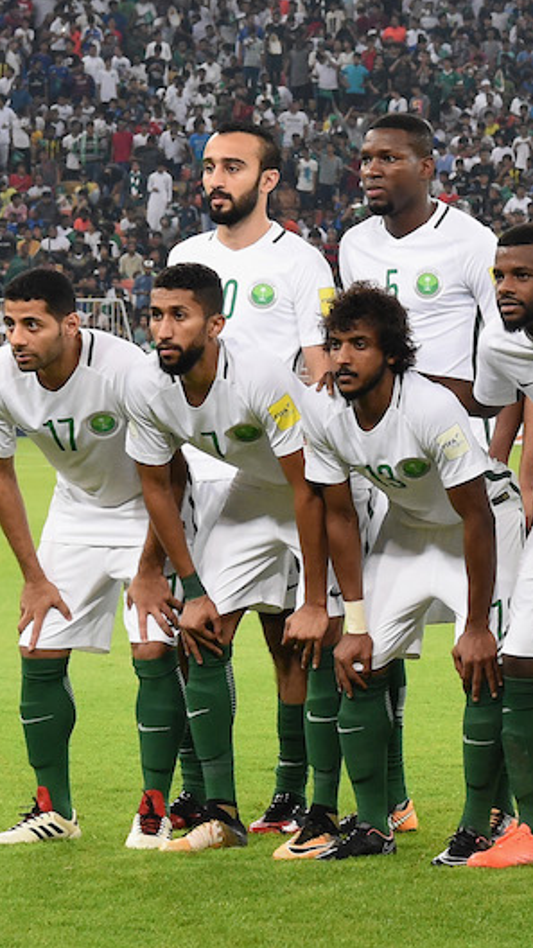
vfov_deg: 19.3
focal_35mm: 111
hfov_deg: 10.8
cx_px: 546
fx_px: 2789
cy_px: 471
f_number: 8
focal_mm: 70
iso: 4000
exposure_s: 1/320
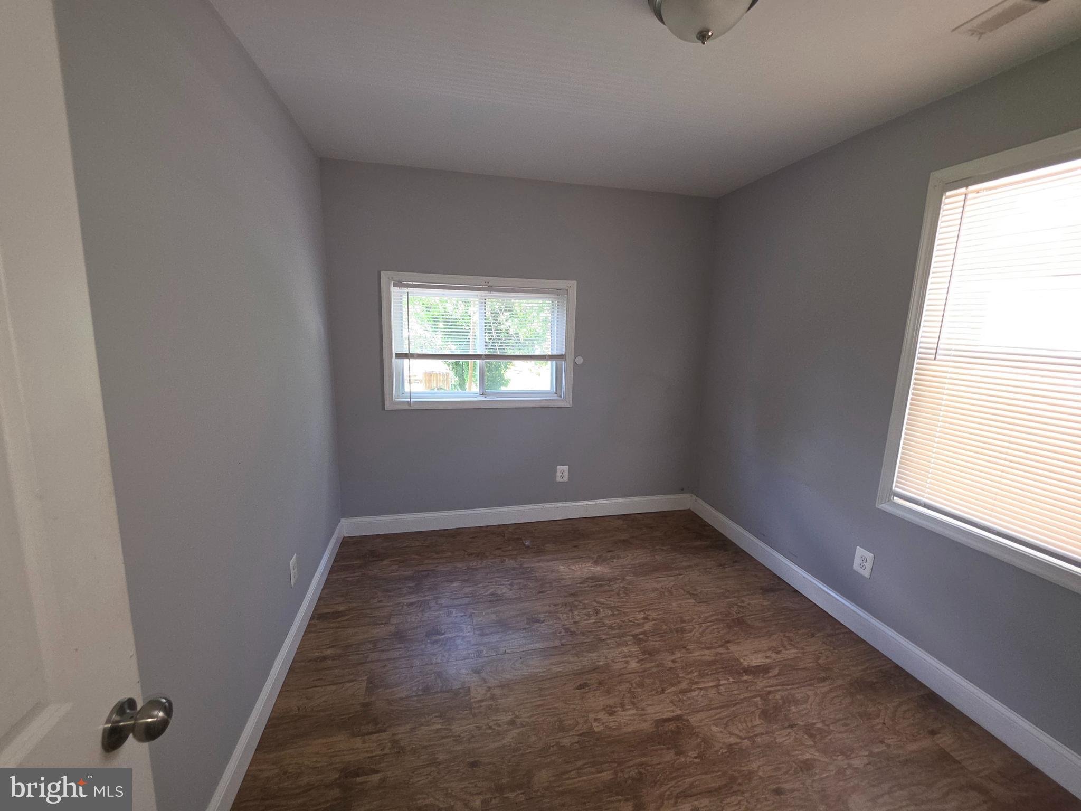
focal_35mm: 13
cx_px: 540
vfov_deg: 89.9
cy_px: 406
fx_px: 406
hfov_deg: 106.2
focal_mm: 2.2
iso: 80
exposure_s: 1/60.2
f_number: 1.9
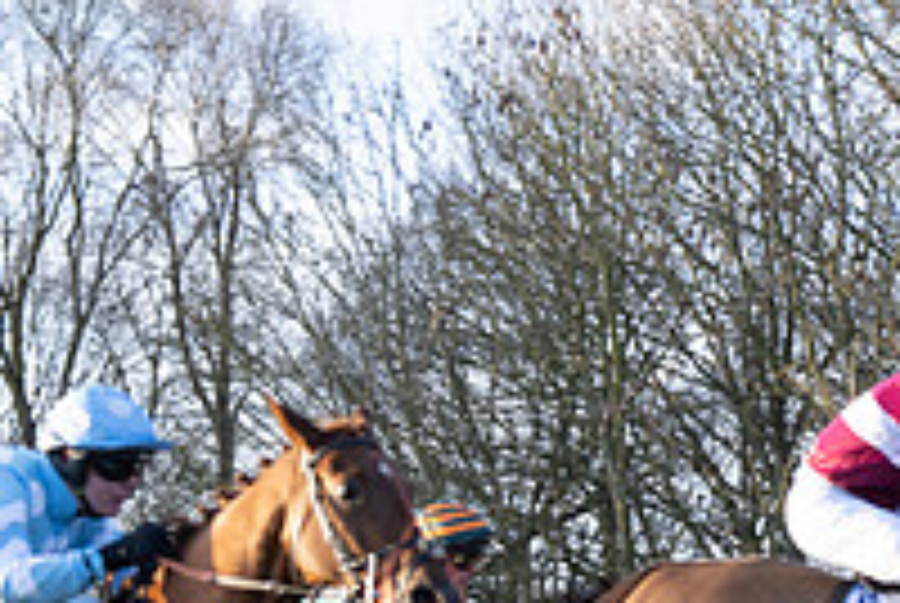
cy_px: 718
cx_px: 1130
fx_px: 3480
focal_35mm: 139
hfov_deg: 14.2
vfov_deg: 9.8
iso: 800
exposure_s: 1/2000
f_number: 2.8
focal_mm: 48
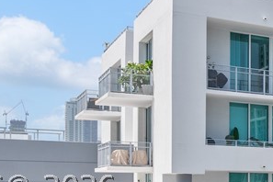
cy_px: 184
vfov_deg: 16.7
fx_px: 607
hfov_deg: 19.6
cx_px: 476
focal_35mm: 80
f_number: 9
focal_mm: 14
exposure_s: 1/320
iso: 100
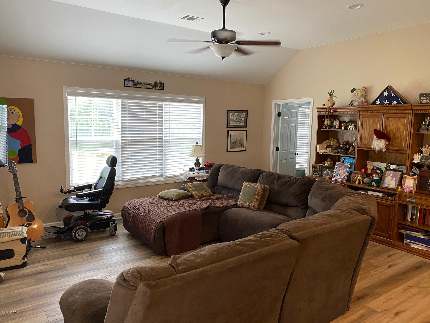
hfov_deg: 67.3
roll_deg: -1.5
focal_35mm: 26
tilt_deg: -5.9
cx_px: 215
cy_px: 162
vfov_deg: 53.1
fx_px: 323
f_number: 1.8
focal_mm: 4.25
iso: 250
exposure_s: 1/60
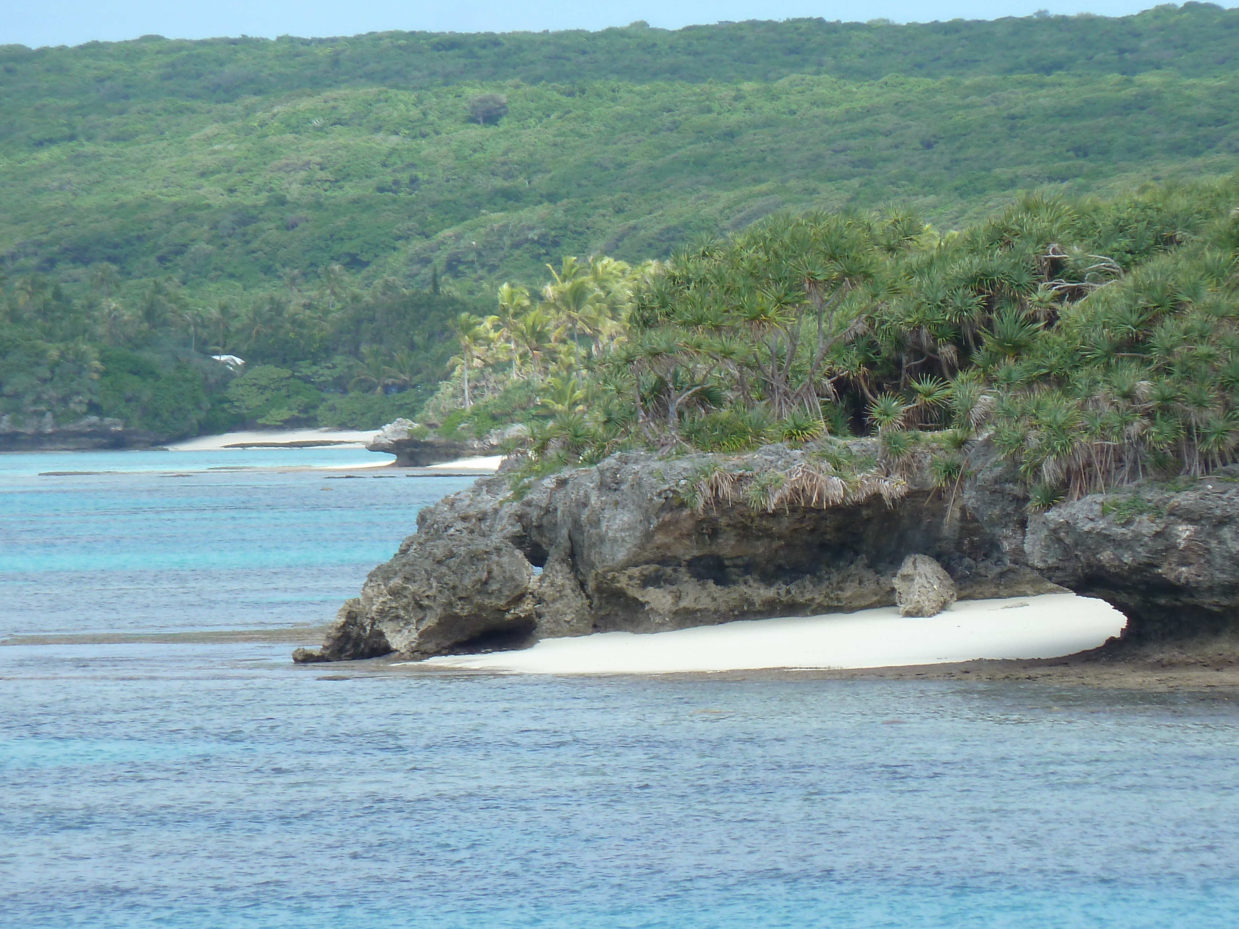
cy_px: 505
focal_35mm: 438
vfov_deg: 3.4
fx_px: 15677
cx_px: 662
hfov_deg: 4.5
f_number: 4.9
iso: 80
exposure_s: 1/250
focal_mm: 49.2
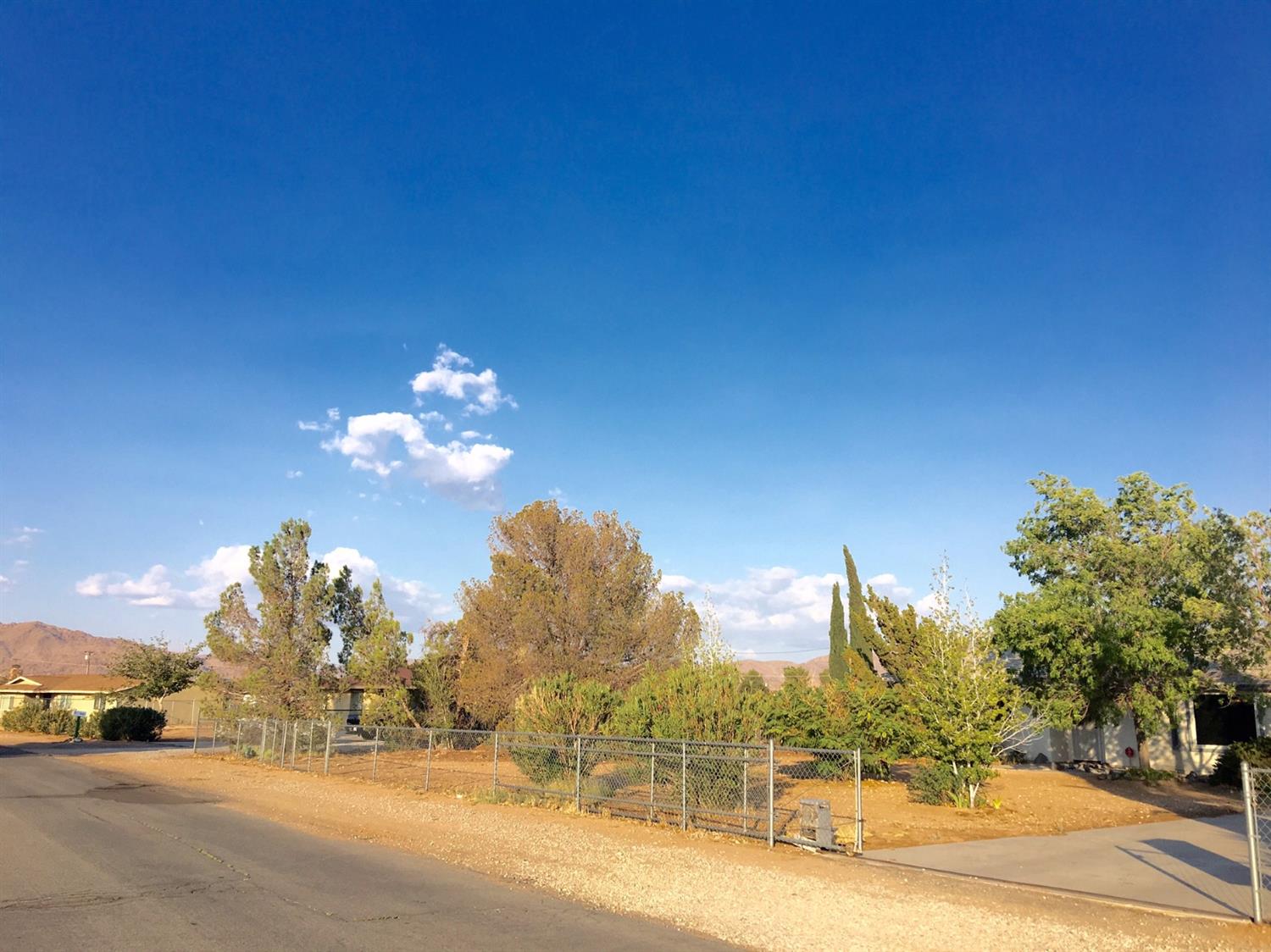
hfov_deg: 61.7
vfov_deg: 48.2
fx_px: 1064
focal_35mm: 29
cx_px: 636
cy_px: 476
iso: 25
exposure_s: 1/1241
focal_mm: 4.15
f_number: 2.2
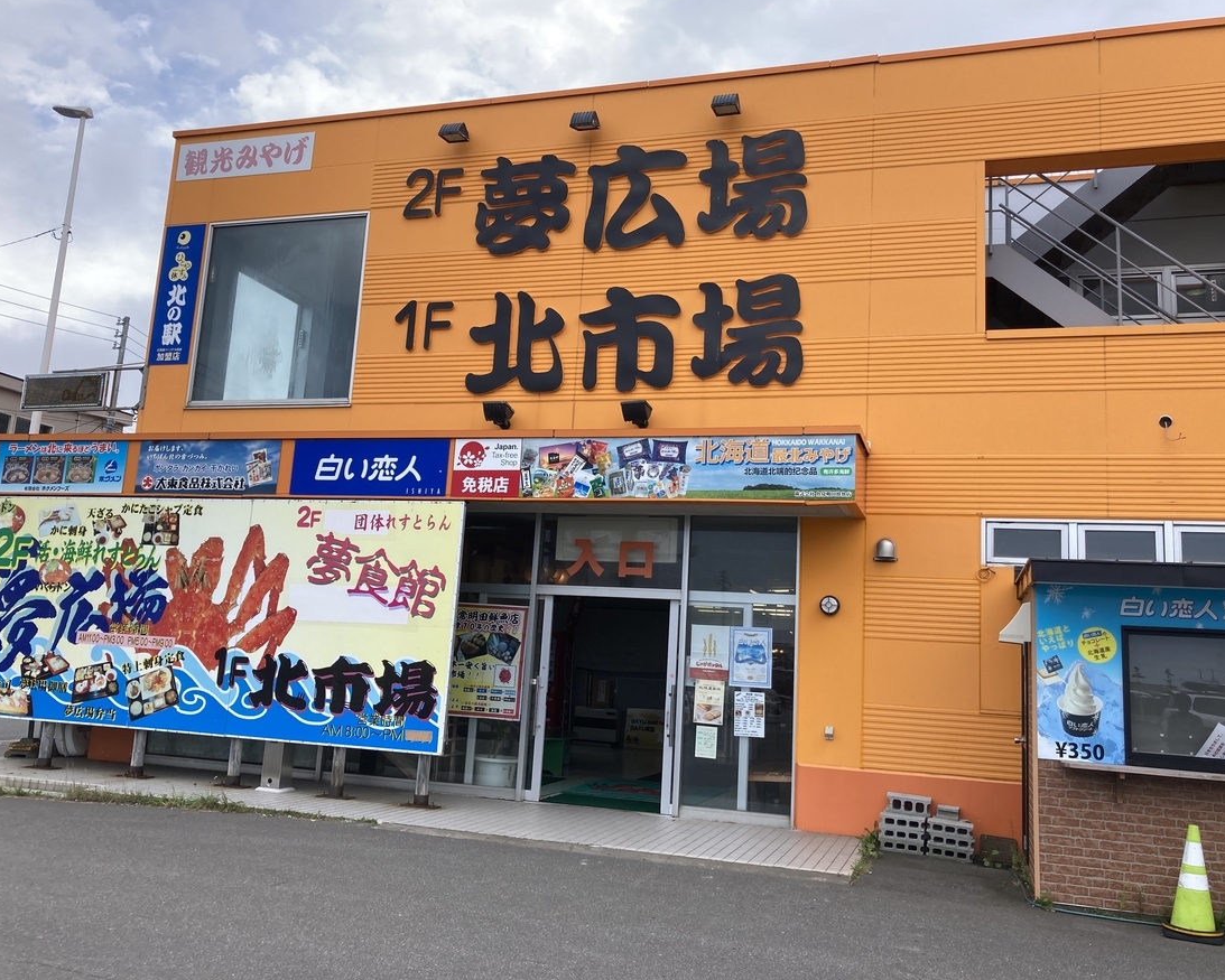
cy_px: 483
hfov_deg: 58.7
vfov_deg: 48.5
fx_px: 1088
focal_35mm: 30
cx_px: 631
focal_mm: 3.99
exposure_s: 1/923
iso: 20
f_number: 1.8
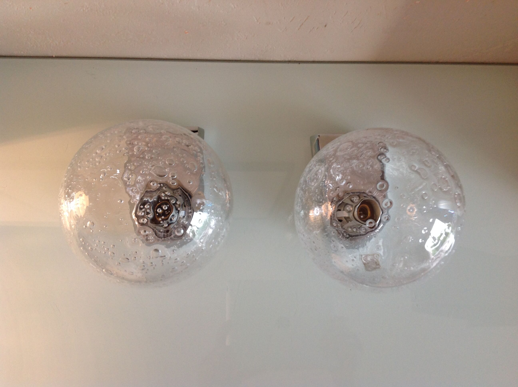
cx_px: 259
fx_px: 523
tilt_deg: -79.6
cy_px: 194
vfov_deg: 40.6
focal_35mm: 35
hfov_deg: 52.7
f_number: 2.4
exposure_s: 1/15
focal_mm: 4.28
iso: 80
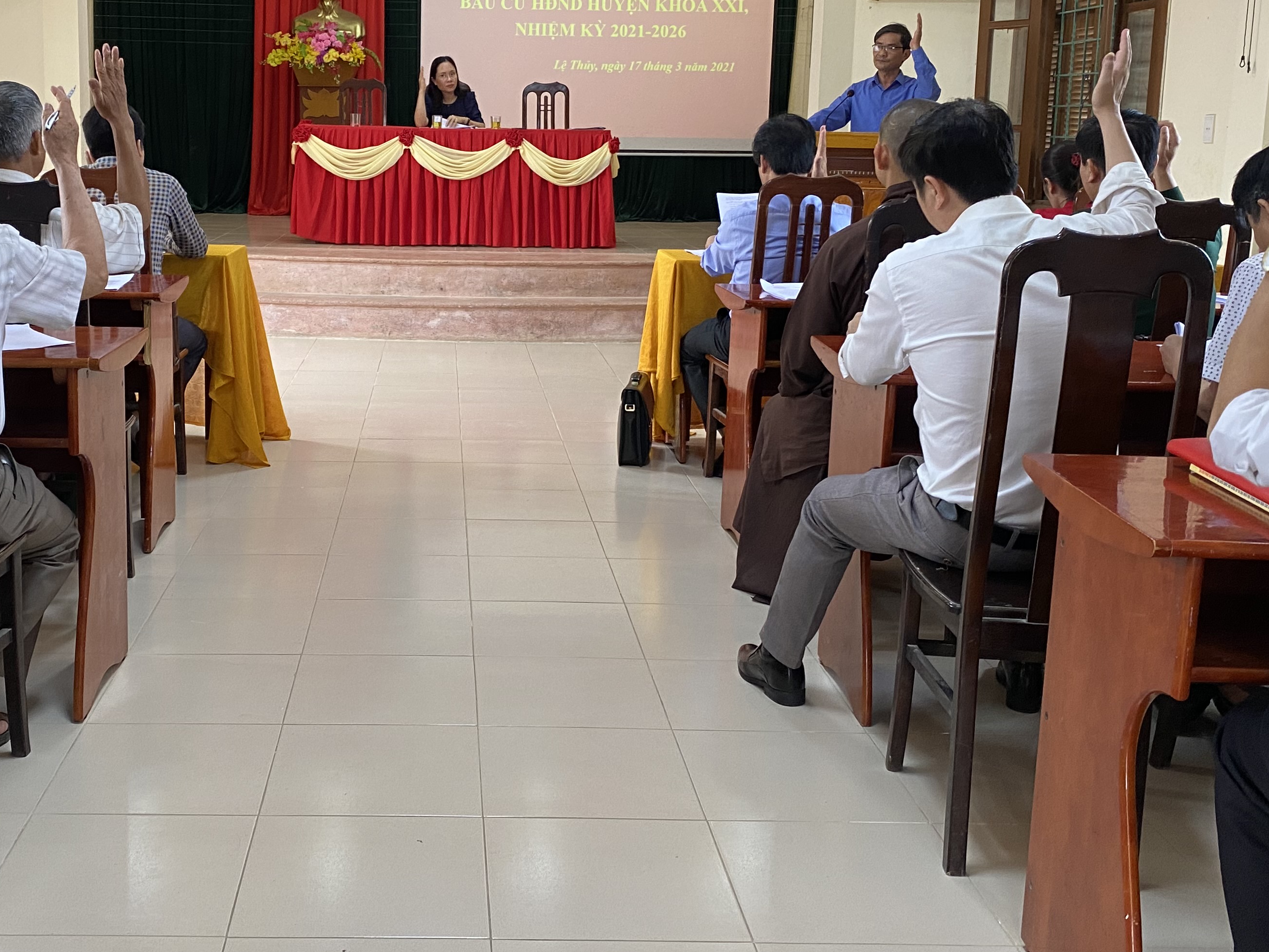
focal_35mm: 40
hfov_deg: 46.3
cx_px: 466
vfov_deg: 35.8
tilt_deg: -8.9
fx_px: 1466
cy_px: 366
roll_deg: -1.3
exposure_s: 1/60
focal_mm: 4.25
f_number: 1.8
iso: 125
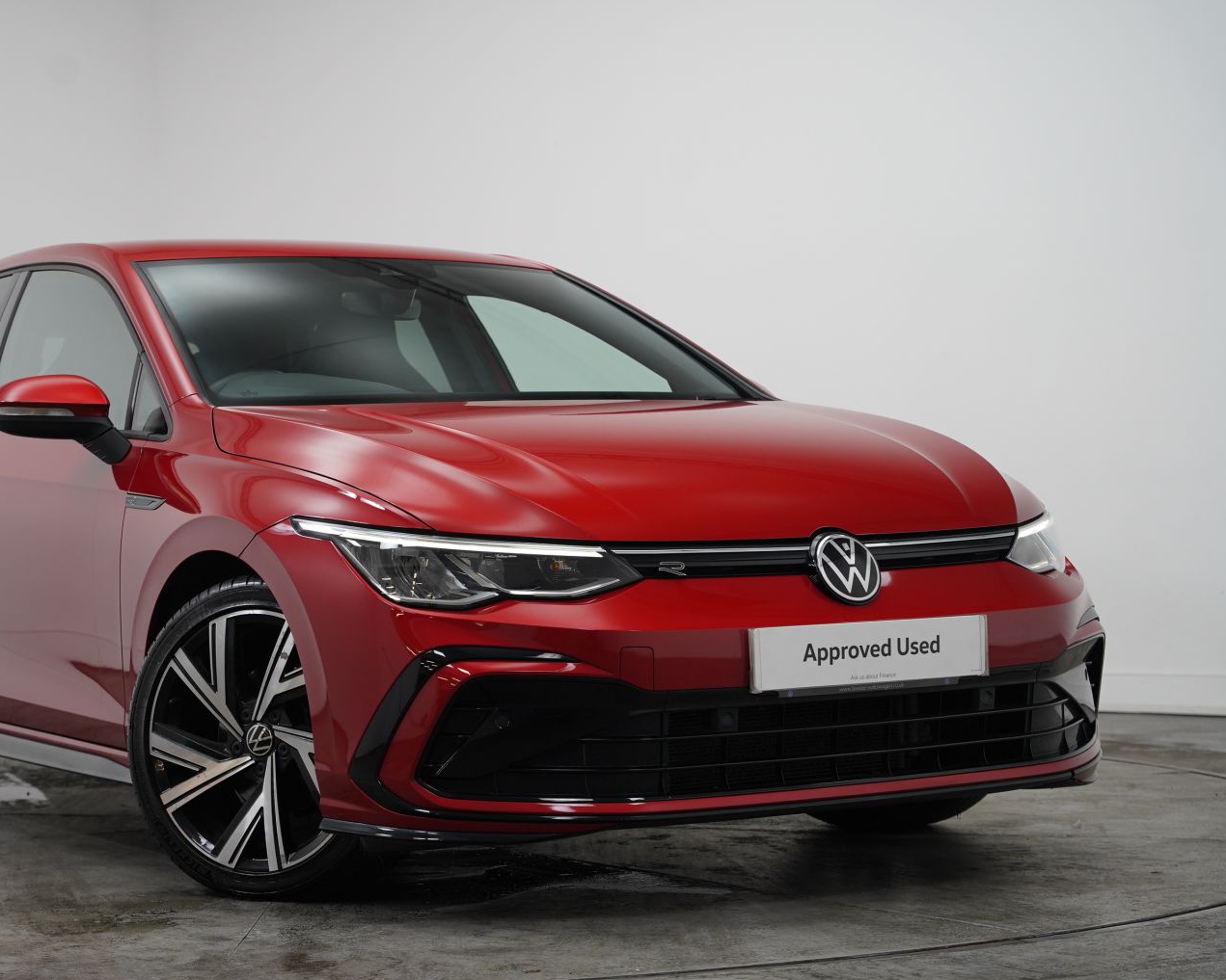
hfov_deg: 26.3
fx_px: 2621
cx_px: 469
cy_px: 502
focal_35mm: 72
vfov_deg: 21.2
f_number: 4
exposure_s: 1/160
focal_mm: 61.2
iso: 1250
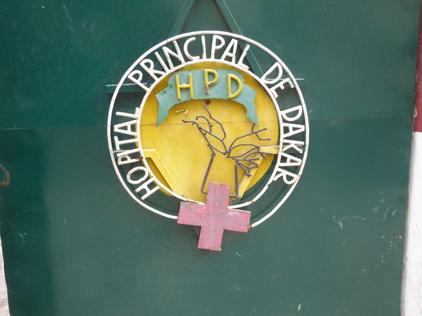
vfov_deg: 31.5
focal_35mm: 46
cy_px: 158
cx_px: 211
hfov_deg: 41.2
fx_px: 561
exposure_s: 1/60
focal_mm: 7.8
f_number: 3.9
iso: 100
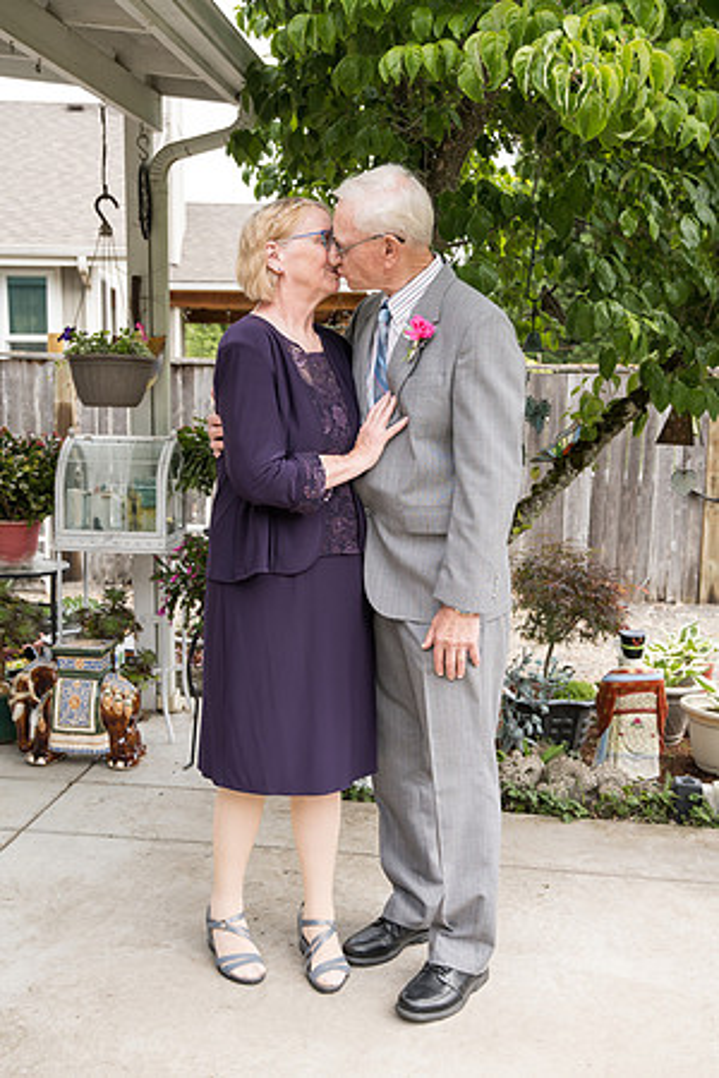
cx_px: 360
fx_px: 1198
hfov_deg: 33.4
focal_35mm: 40
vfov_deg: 48.5
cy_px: 539
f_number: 5
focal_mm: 40
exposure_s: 1/500
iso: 400
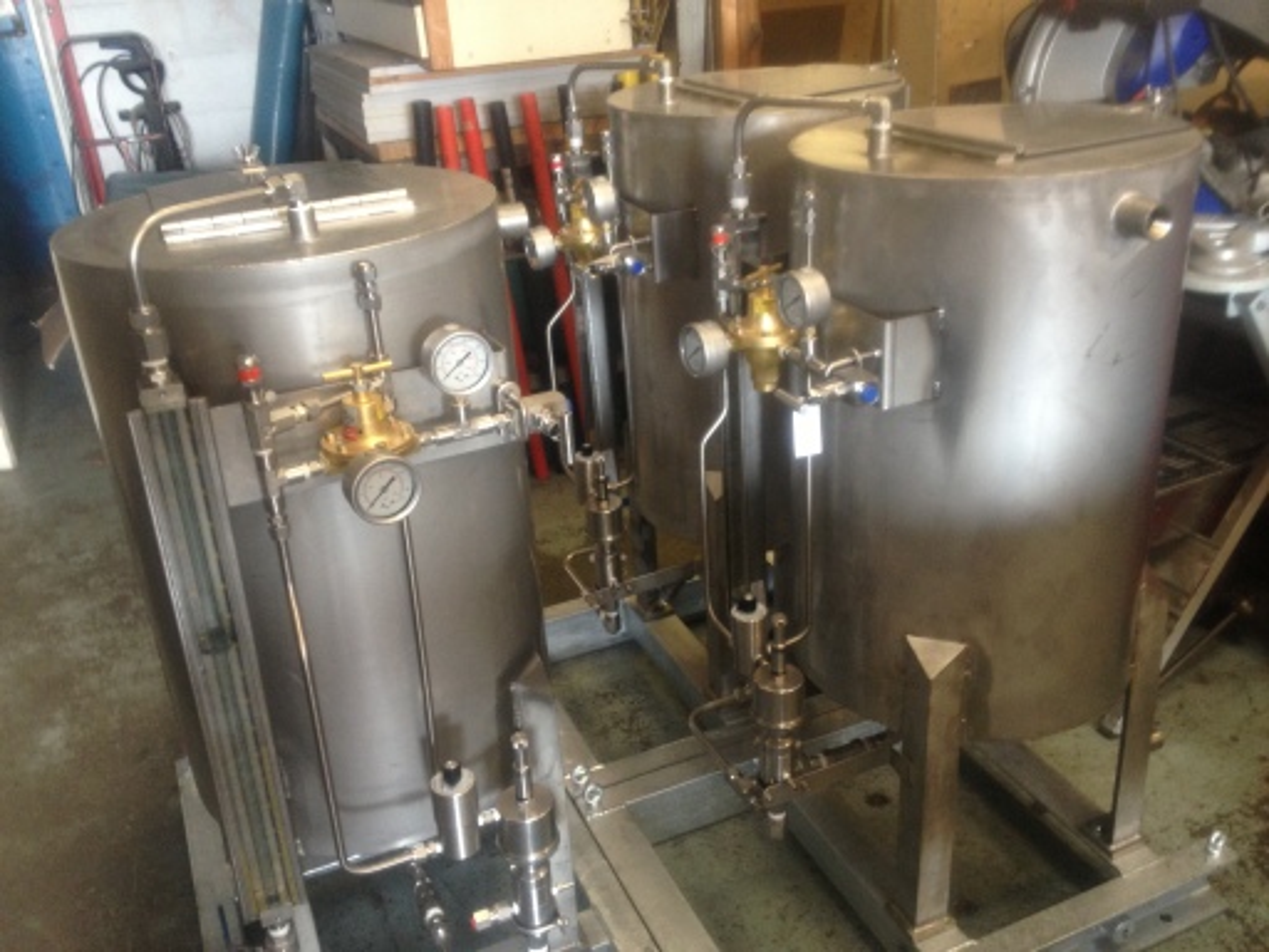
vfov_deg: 40.7
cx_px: 634
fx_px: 1283
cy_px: 476
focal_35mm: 35
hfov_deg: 52.6
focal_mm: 4.28
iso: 125
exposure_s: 1/20
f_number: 2.4
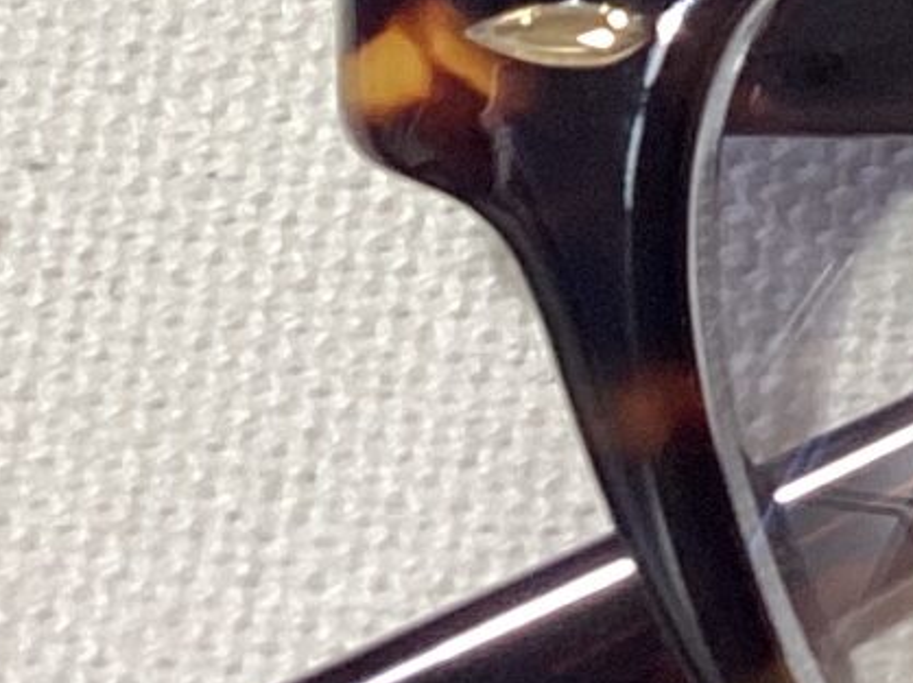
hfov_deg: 9.5
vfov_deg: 7.4
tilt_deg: -63.2
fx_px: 5008
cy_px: -864
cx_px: 2062
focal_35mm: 190
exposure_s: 1/50
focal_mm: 3.3
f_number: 2.4
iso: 64
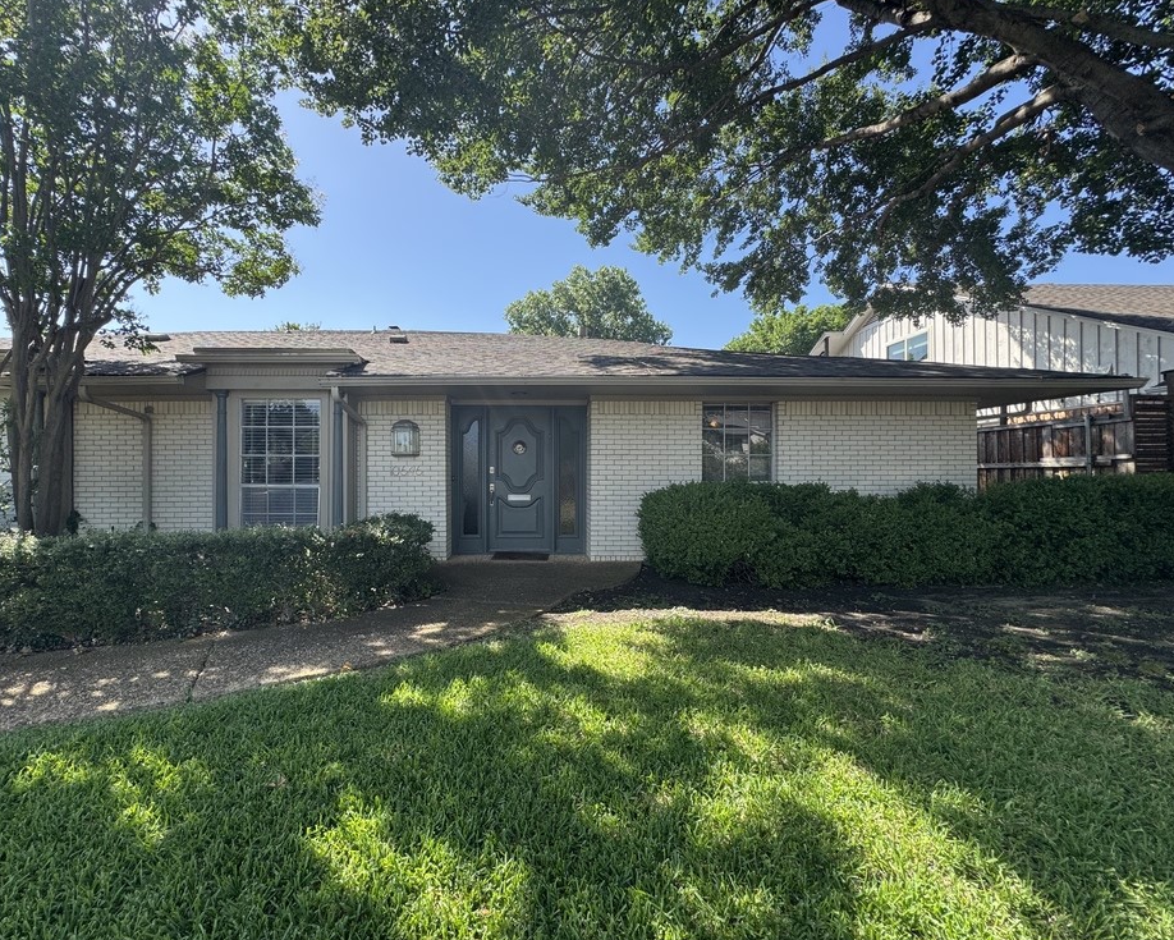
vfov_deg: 84.1
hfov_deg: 96.5
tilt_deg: -1.0
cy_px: 477
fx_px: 521
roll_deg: +0.1
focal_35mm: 15
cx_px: 535
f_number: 2.2
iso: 40
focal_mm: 2.22
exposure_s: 1/473
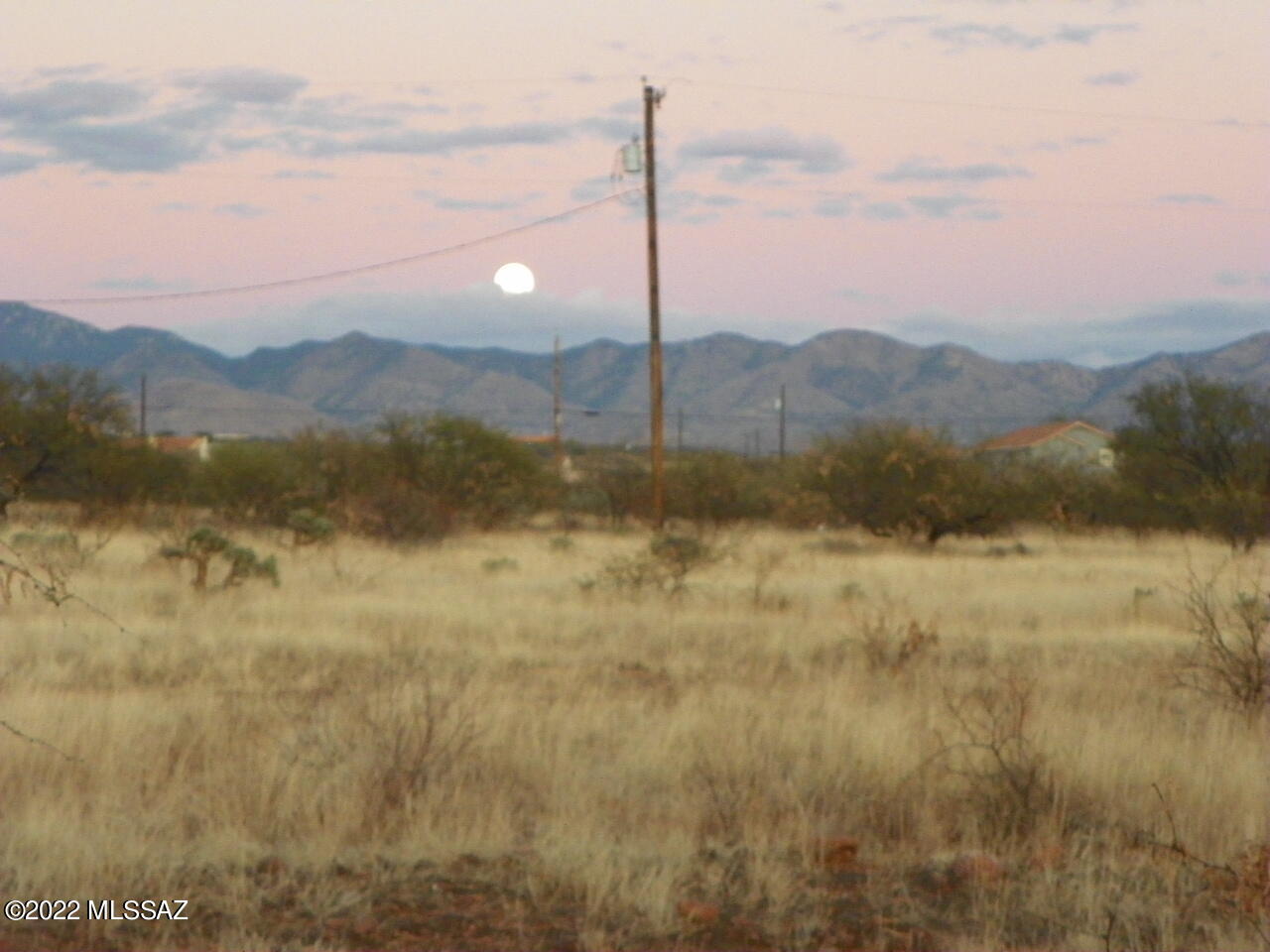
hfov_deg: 17.3
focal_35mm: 114
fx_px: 4182
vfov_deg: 13.0
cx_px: 635
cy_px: 476
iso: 320
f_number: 4
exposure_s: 1/50
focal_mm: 20.2
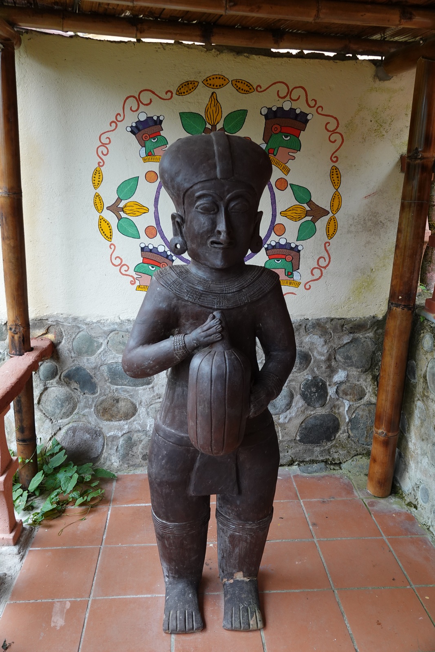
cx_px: 218
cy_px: 326
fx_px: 525
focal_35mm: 29
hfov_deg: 45.0
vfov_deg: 63.7
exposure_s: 1/125
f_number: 2.8
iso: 320
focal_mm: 10.8
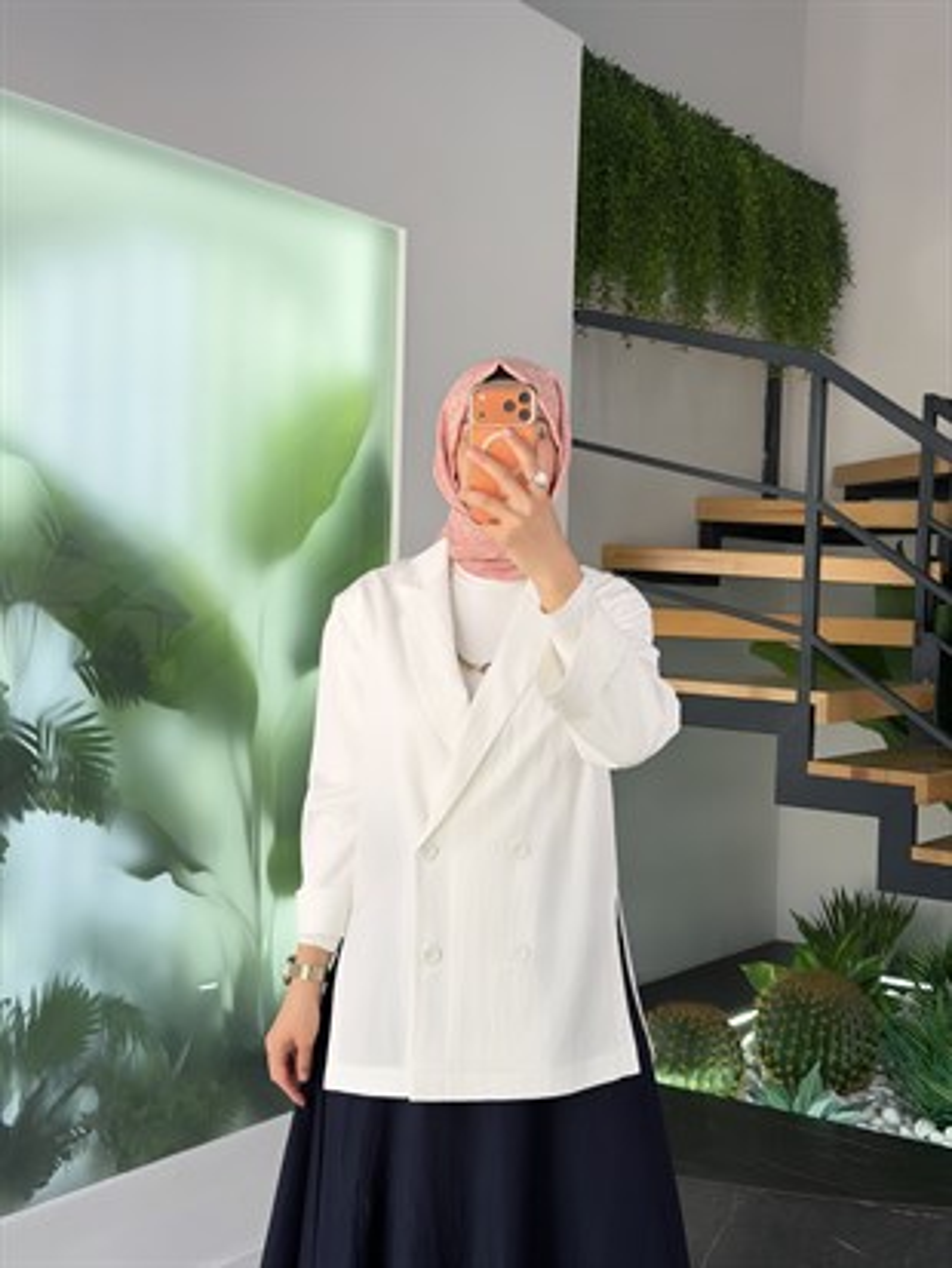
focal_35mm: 48
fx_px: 1759
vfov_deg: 39.6
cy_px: 634
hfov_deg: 30.3
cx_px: 476
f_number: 1.78
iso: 64
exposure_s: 1/363
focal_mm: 6.76
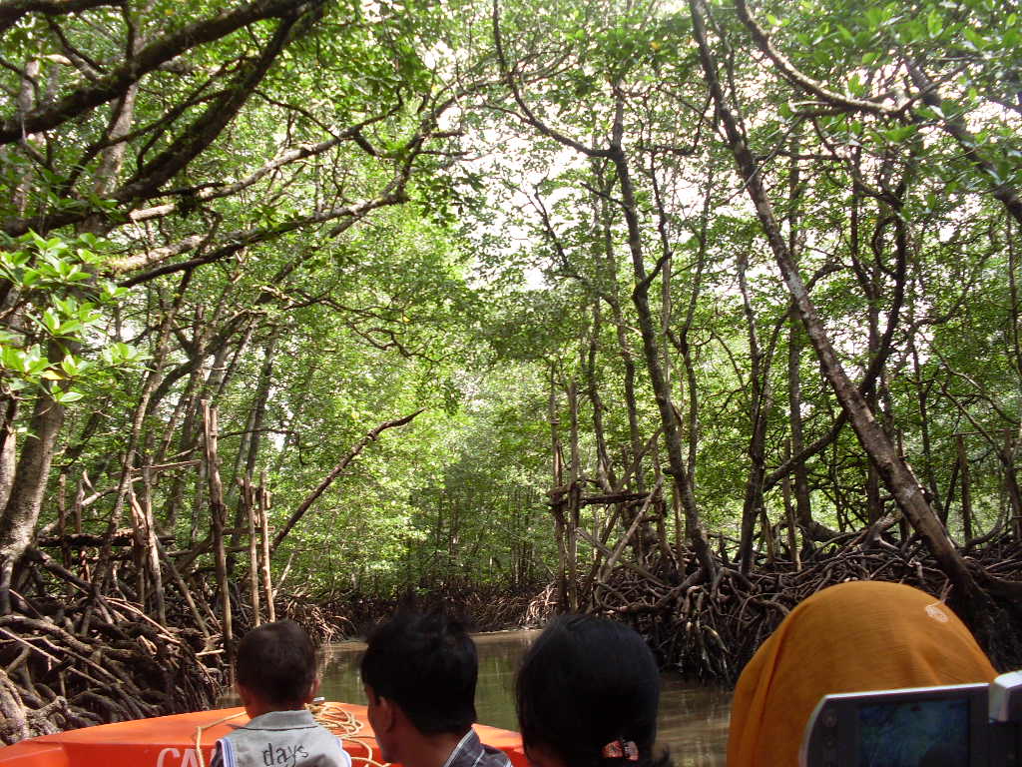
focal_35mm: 38
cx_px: 511
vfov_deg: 37.7
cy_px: 384
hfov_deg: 49.0
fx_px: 1122
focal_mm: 6.3
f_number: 2.8
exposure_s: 1/180
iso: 80
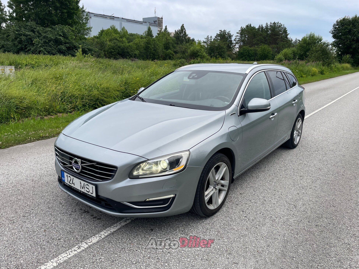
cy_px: 134
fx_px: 270
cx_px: 180
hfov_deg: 67.3
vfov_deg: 53.1
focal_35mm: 26
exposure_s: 1/615
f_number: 1.6
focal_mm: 4.2
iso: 32
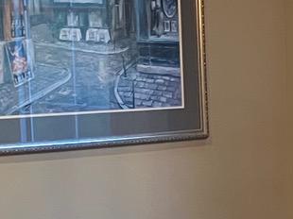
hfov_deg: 10.4
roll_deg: +2.5
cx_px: 408
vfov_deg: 7.9
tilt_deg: -9.3
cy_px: 302
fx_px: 1565
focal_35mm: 185
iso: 160
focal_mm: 3.99
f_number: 1.8
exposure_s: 1/60
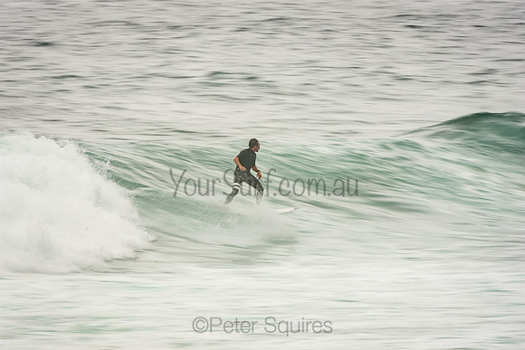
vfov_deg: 2.3
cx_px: 262
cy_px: 175
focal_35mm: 600
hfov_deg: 3.4
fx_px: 8752
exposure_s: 1/30
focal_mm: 400
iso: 100
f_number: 22
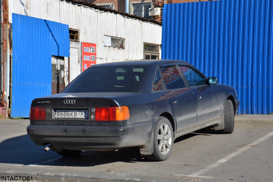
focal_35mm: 66
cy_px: 91
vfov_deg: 20.6
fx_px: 500
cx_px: 136
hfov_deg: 30.5
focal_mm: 44
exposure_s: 1/250
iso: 100
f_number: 8
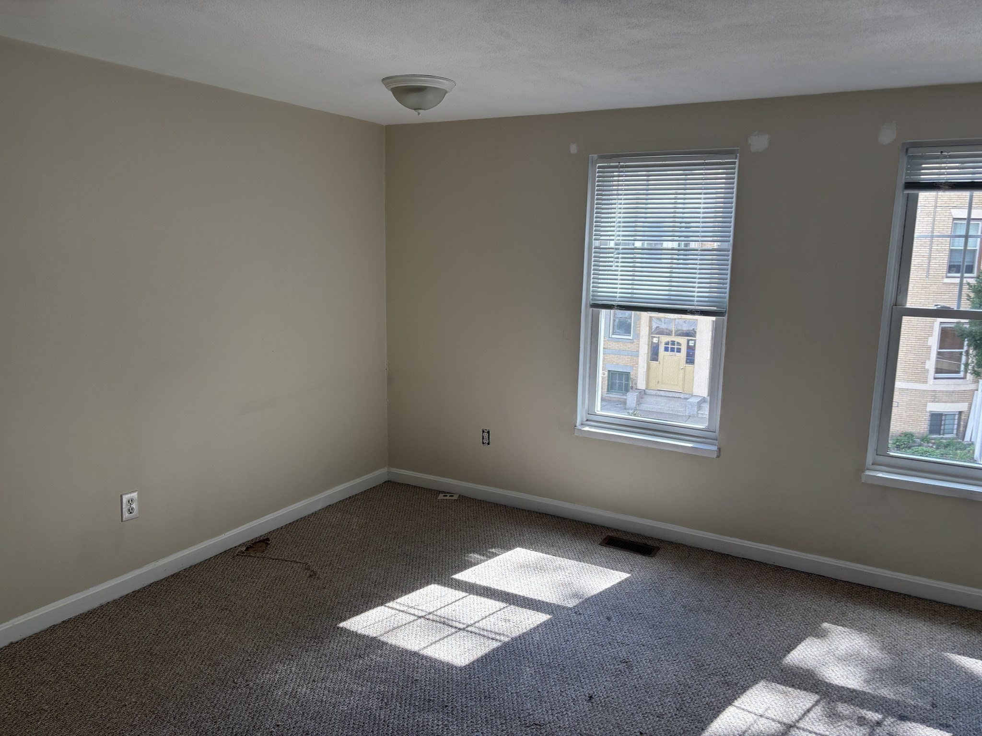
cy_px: 368
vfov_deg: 53.1
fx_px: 738
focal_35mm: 26
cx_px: 491
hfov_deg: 67.3
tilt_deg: -8.6
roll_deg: -1.5
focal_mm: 5.96
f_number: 1.6
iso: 50
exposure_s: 1/161
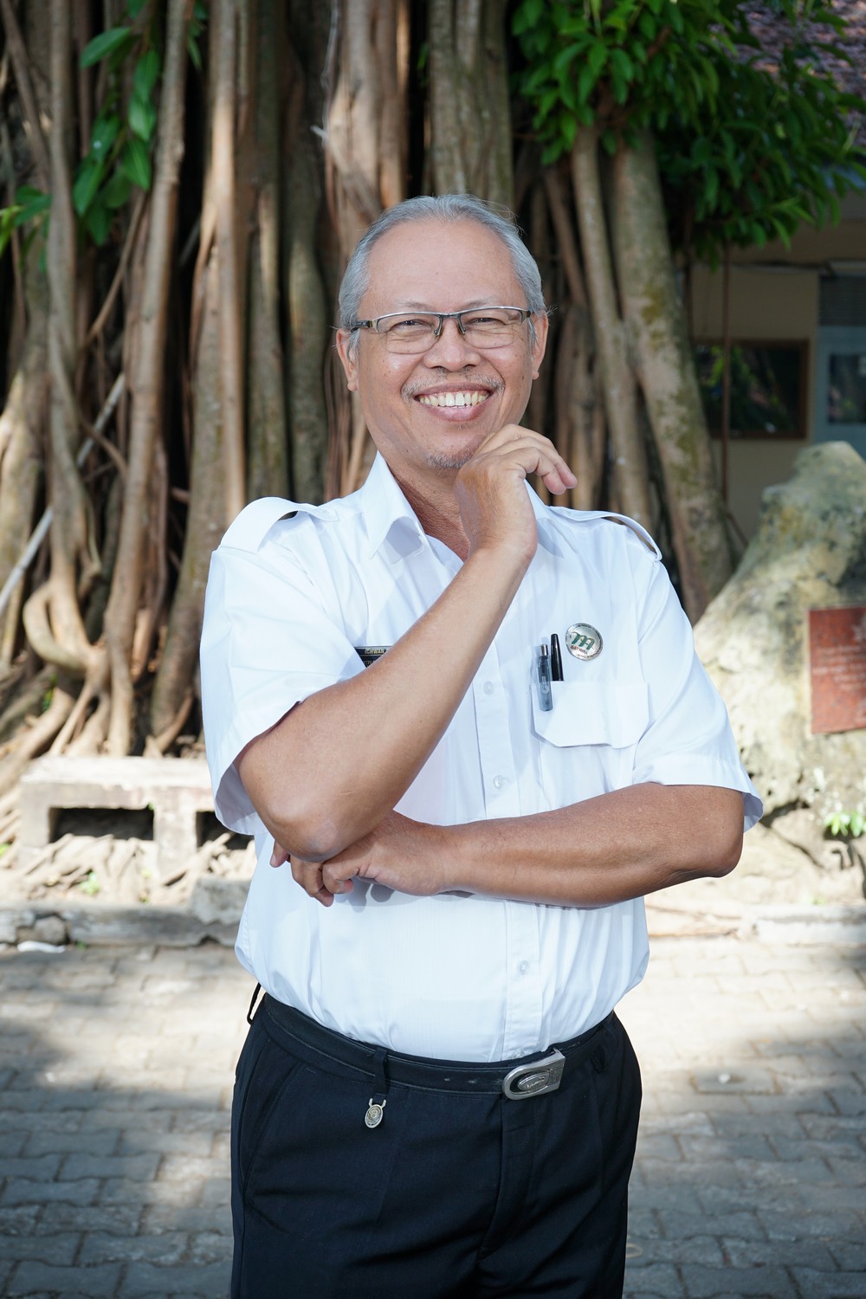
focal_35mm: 53
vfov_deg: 37.5
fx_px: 1912
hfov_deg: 25.5
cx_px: 433
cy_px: 650
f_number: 6.3
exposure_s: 1/125
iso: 160
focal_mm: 53
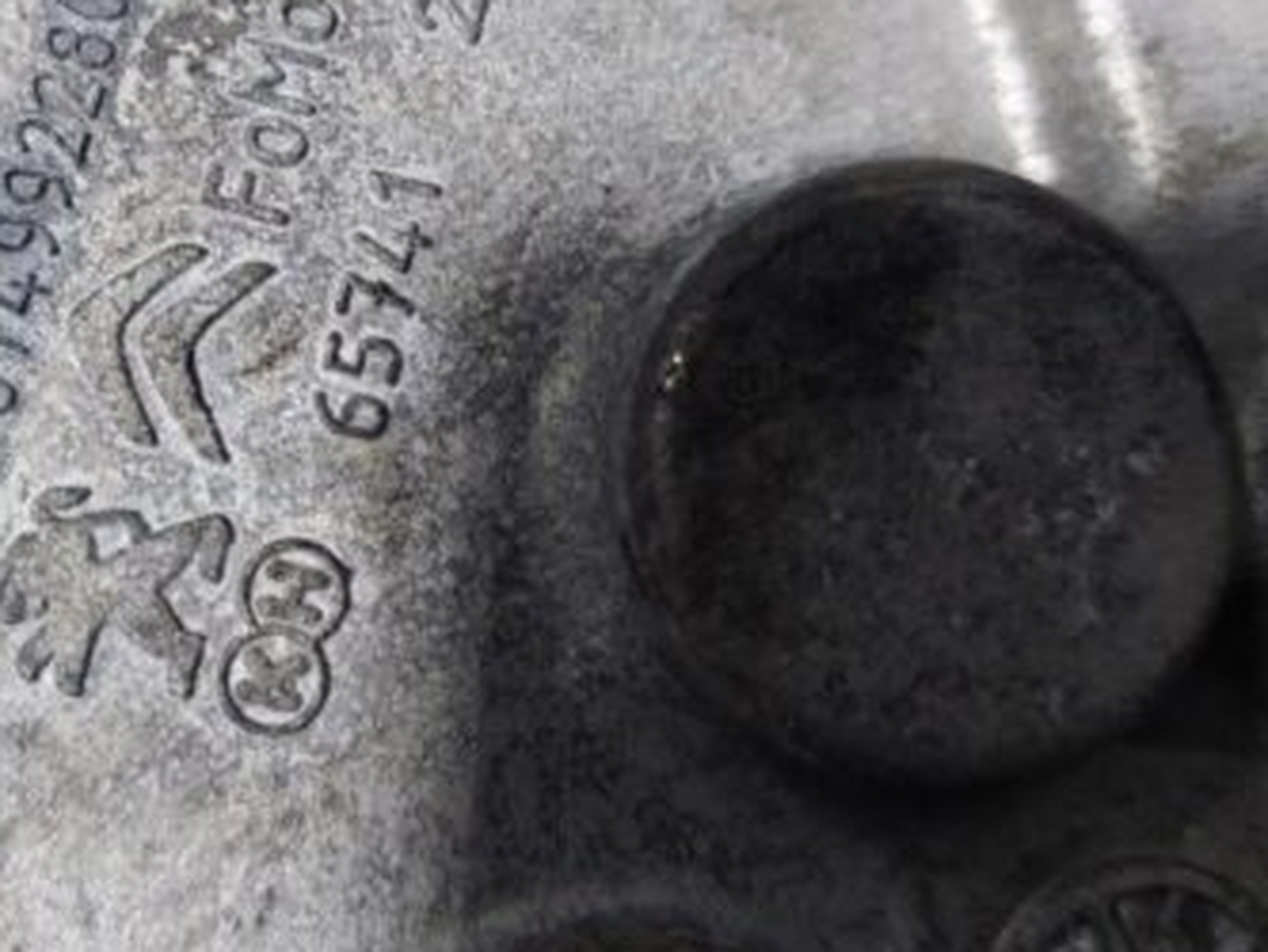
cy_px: 305
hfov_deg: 41.4
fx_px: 1649
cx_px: 407
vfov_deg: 31.9
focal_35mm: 45
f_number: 1.8
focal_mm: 5.23
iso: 160
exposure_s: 1/50
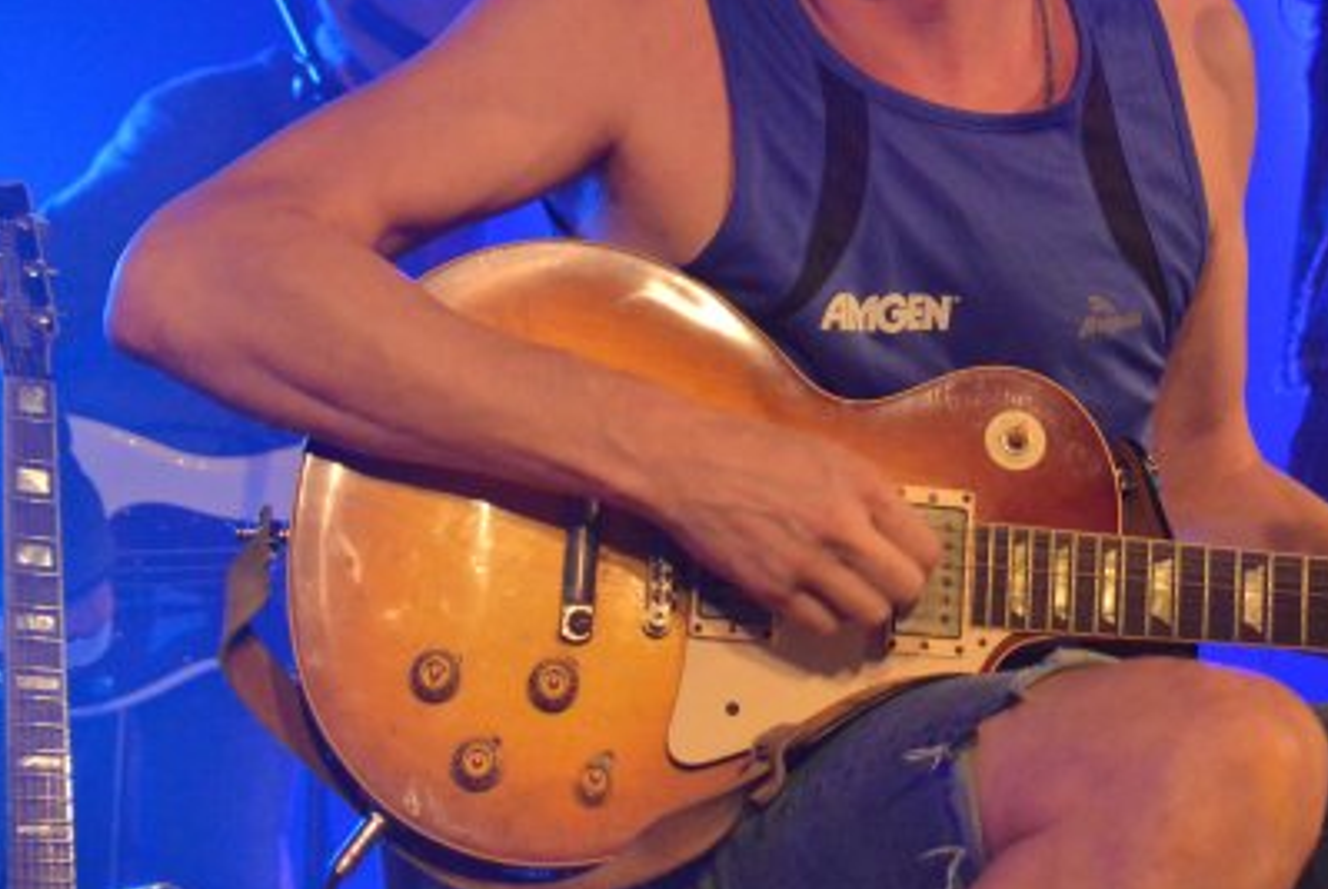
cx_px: 1065
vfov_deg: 14.4
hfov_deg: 21.2
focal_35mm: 95
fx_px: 3508
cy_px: 178
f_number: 8
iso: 6400
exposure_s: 1/200
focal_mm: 55
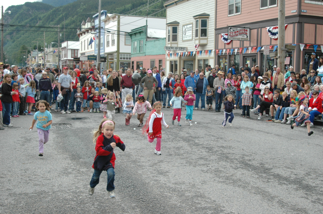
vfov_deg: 31.8
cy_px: 107
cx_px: 162
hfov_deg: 46.4
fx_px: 376
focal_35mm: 42
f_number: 8
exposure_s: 1/250
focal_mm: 28
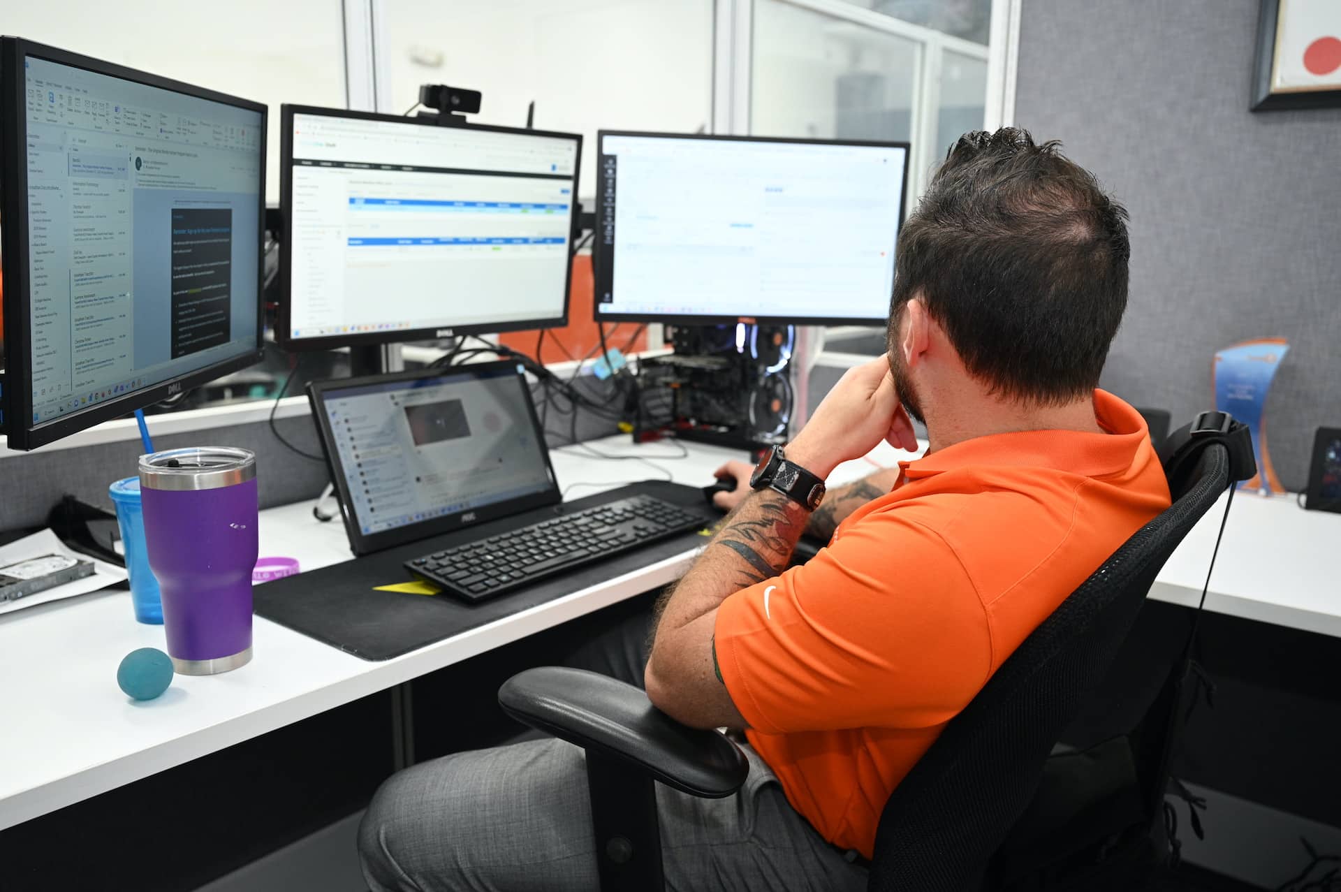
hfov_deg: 62.8
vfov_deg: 44.2
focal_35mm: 30
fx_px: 1098
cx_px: 670
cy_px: 446
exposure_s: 1/125
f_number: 4
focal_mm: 29.5
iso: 1250
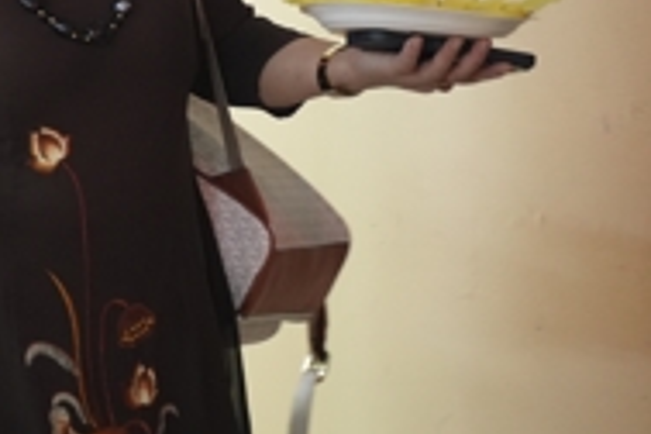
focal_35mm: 516
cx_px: -262
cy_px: -133
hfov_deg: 4.0
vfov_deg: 2.7
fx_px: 9330
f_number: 2.8
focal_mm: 150
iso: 4000
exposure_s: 1/100
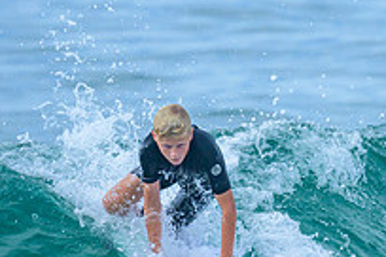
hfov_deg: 0.7
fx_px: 32743
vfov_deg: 0.5
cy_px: 245
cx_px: 265
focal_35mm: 3054
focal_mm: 800
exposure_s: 1/3200
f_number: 6.3
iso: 450
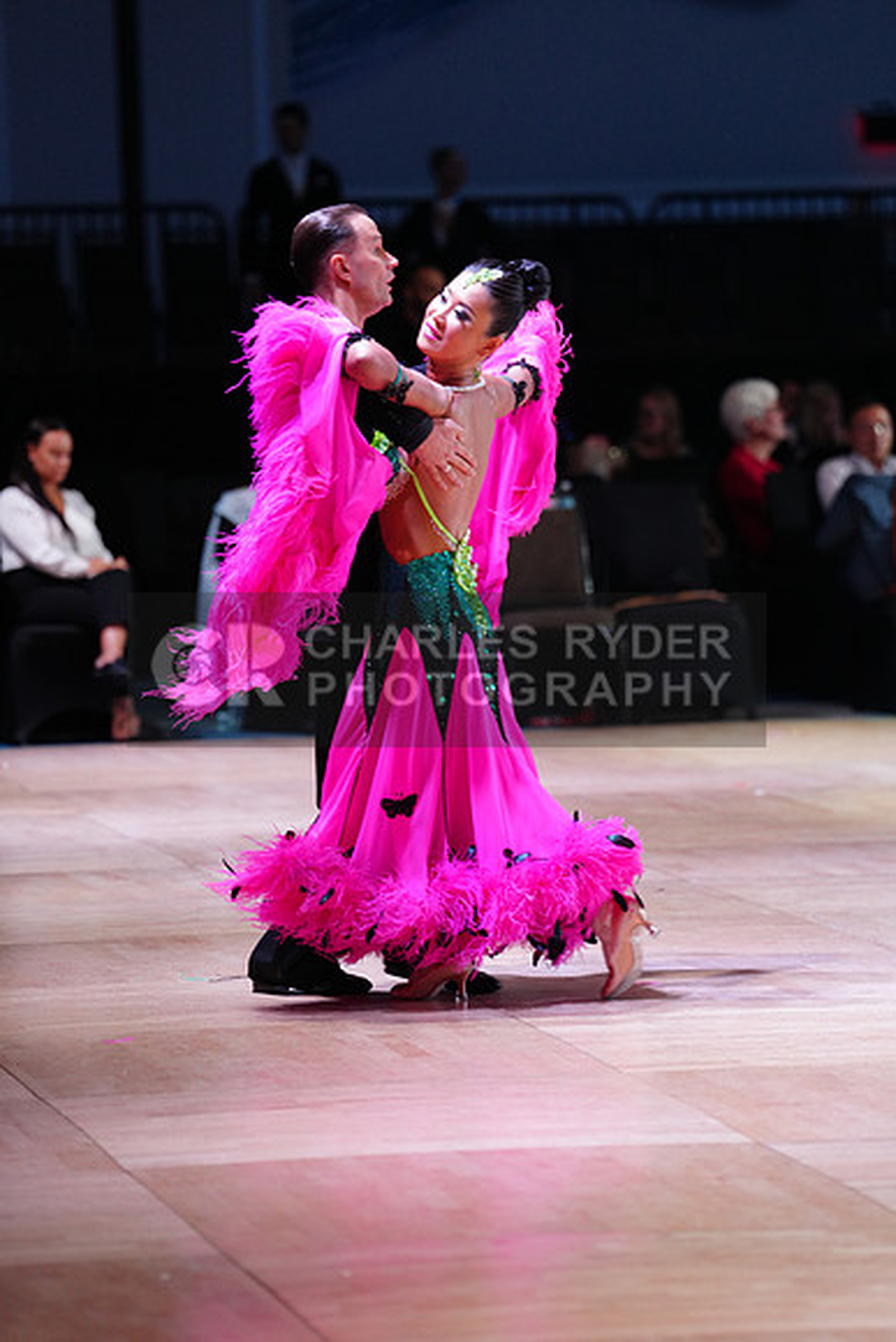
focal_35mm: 191
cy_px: 671
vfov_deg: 10.8
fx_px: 7126
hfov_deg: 7.2
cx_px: 448
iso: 1600
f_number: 3.5
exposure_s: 1/200
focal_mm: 191
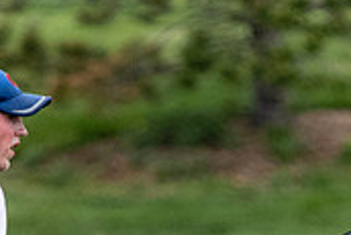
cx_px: 206
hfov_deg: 1.1
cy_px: 347
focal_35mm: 1926
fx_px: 18794
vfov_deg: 0.7
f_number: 2.8
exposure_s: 1/2500
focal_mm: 200
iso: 280
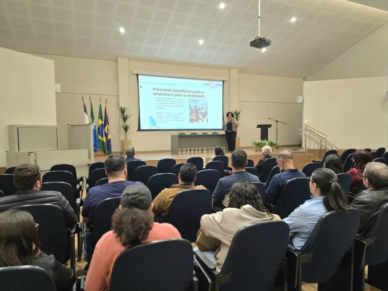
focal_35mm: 23
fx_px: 258
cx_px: 194
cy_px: 146
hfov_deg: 73.9
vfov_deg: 58.9
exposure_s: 1/120
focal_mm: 6.3
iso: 640
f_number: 1.7
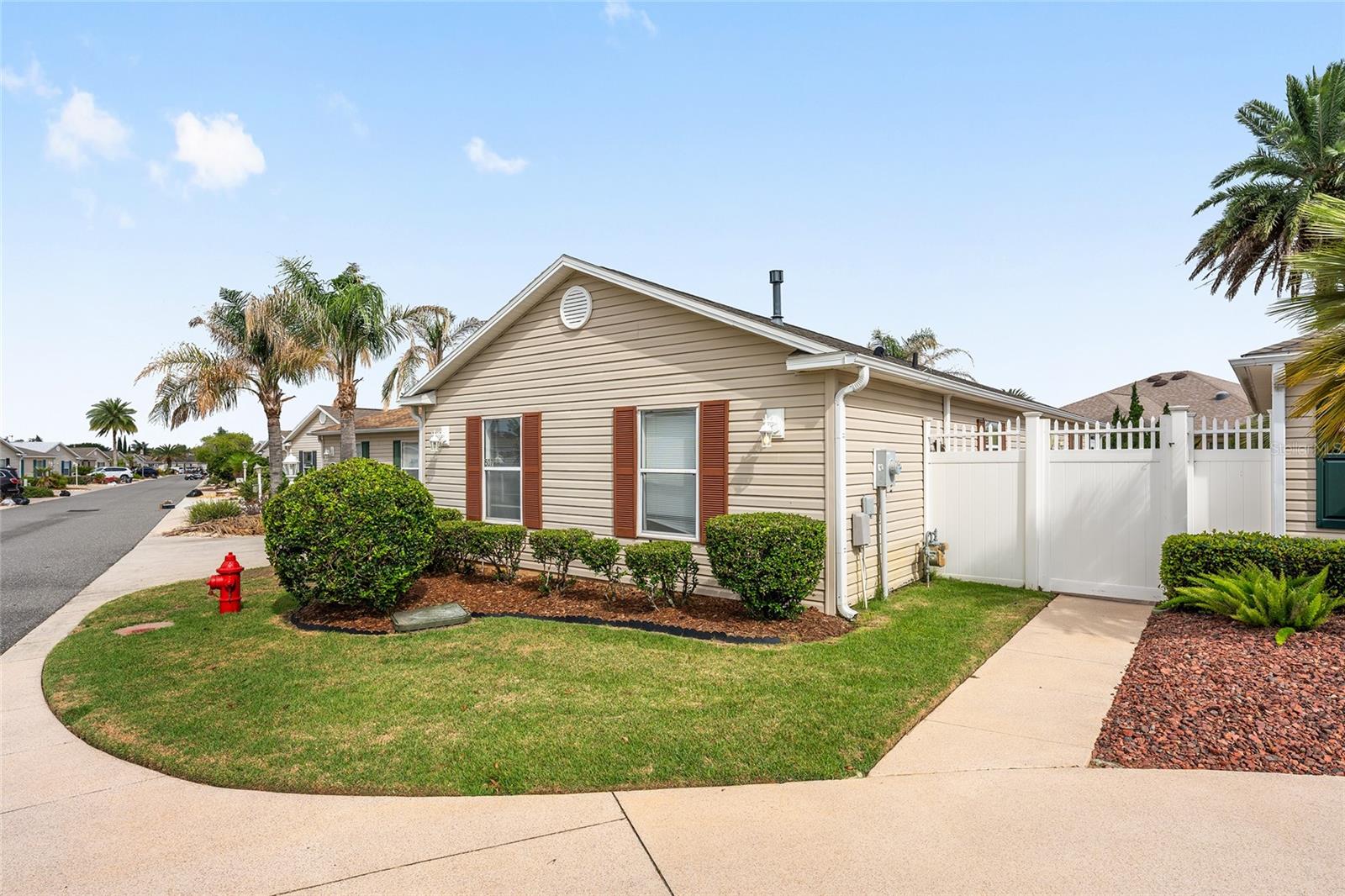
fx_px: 672
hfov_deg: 90.0
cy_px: 448
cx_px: 672
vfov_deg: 67.4
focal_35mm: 18
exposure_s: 1/400
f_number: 8
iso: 100
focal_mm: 18
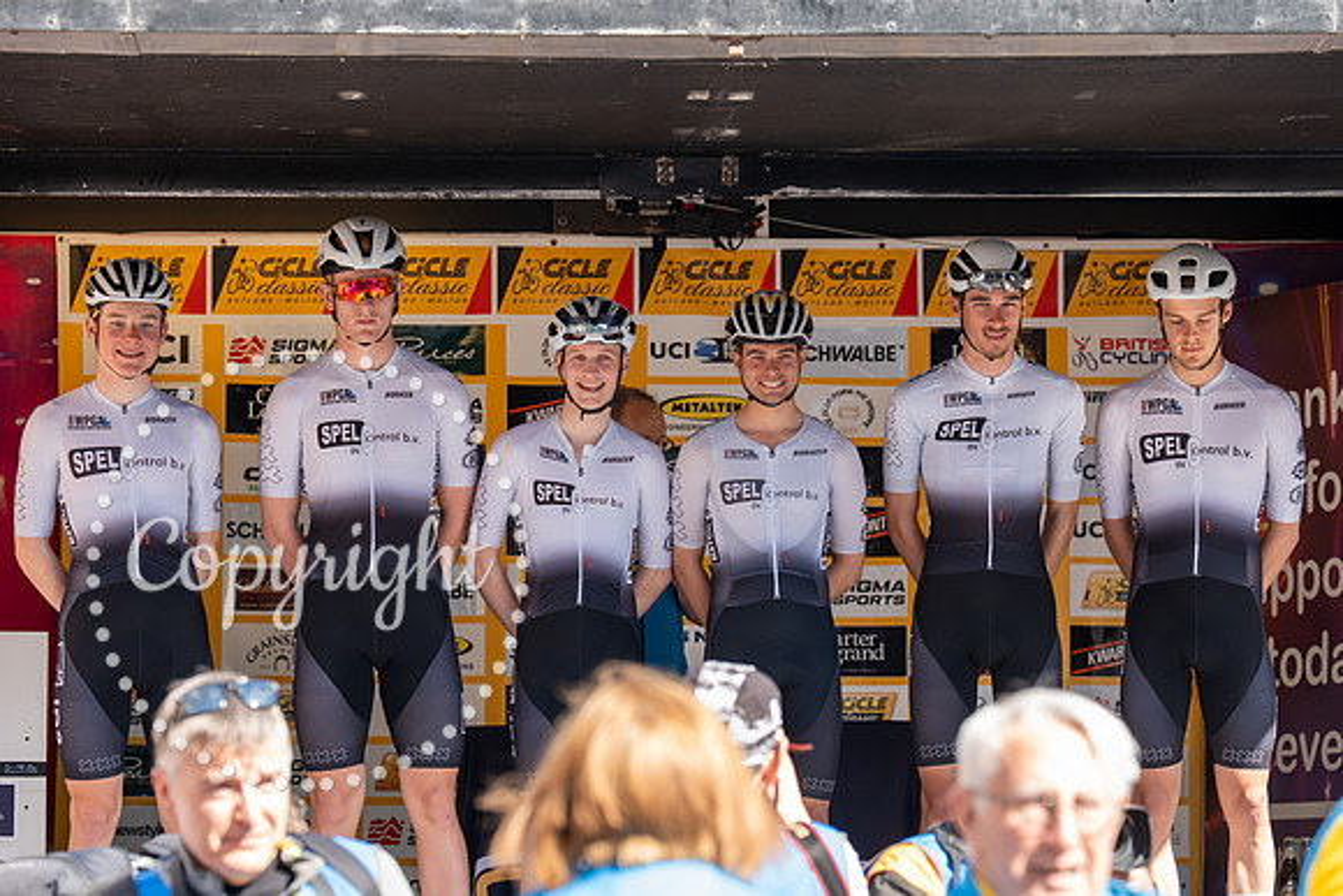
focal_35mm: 144
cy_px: 448
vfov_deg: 9.5
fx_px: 5373
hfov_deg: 14.2
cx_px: 672
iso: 1250
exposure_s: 1/1000
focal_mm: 144
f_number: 5.6
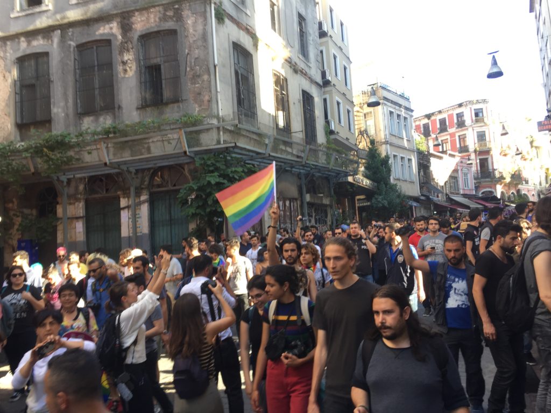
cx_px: 276
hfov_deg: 61.7
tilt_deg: +5.2
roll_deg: +4.4
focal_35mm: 29
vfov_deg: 48.2
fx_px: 462
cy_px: 206
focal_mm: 4.15
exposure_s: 1/115
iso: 32
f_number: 2.2
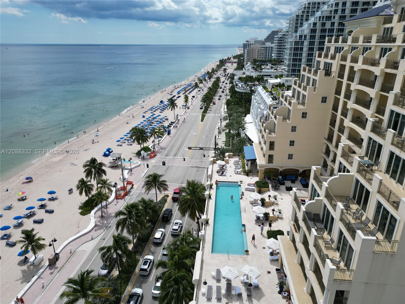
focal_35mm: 24
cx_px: 202
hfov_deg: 71.6
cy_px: 152
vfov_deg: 56.8
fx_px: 281
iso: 120
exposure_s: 1/5000
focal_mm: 6.72
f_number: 1.7
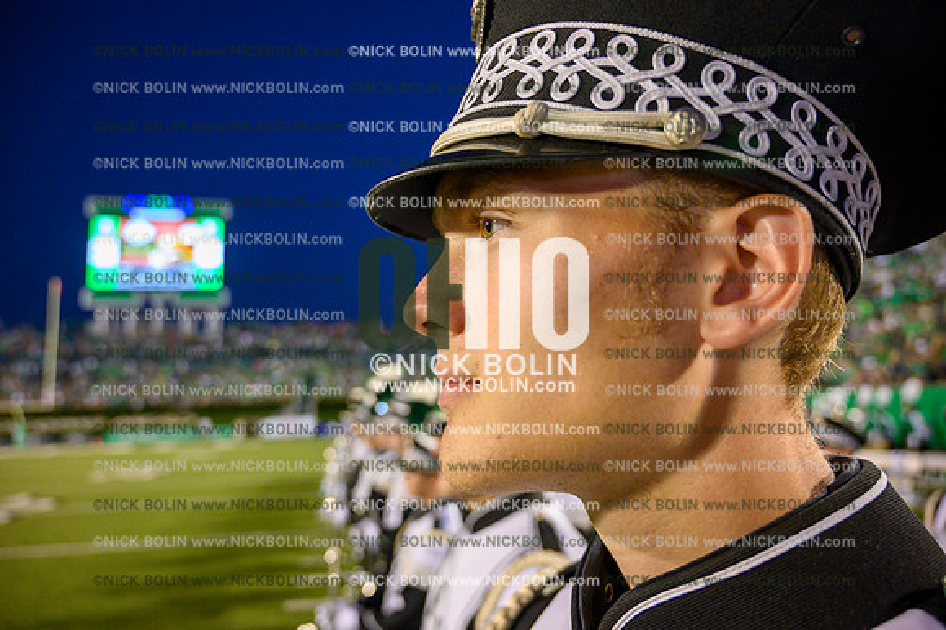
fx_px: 630
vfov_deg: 53.1
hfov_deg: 73.8
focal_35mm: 24
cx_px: 473
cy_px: 315
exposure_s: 1/200
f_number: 4
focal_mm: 24
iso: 2000
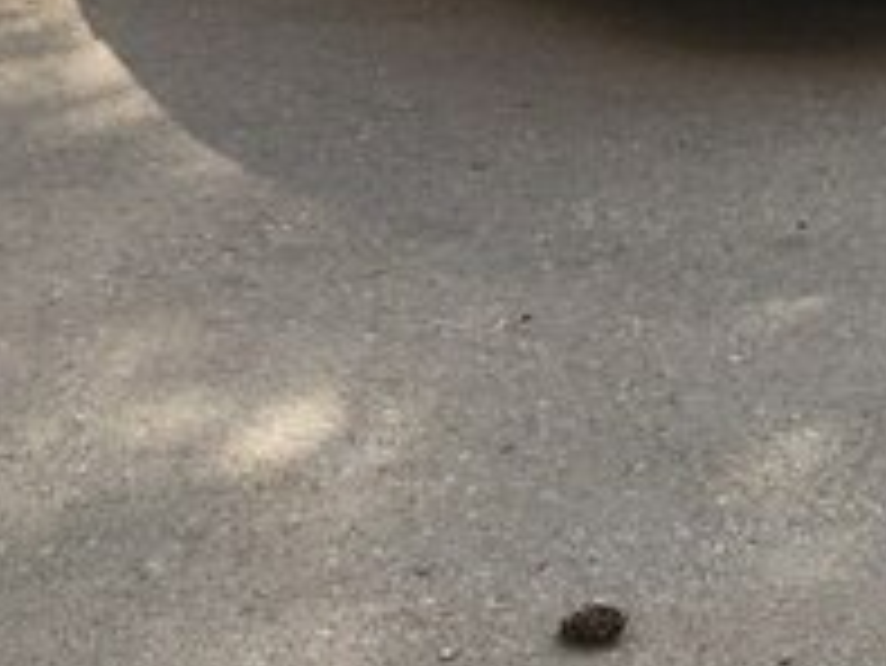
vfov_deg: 14.0
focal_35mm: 97
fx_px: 2484
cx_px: 1295
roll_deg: -1.4
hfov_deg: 18.2
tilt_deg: -8.1
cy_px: -416
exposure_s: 1/234
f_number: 2.2
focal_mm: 4.15
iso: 25
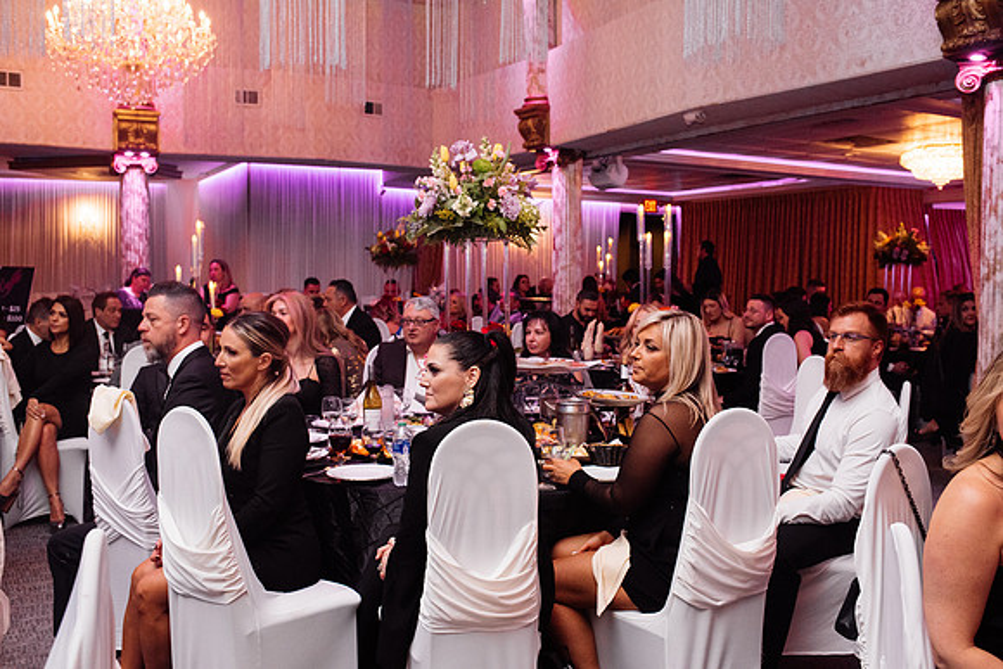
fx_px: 975
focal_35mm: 35
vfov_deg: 37.9
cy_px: 334
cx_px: 502
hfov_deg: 54.4
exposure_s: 1/200
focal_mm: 35
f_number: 4.5
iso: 2000
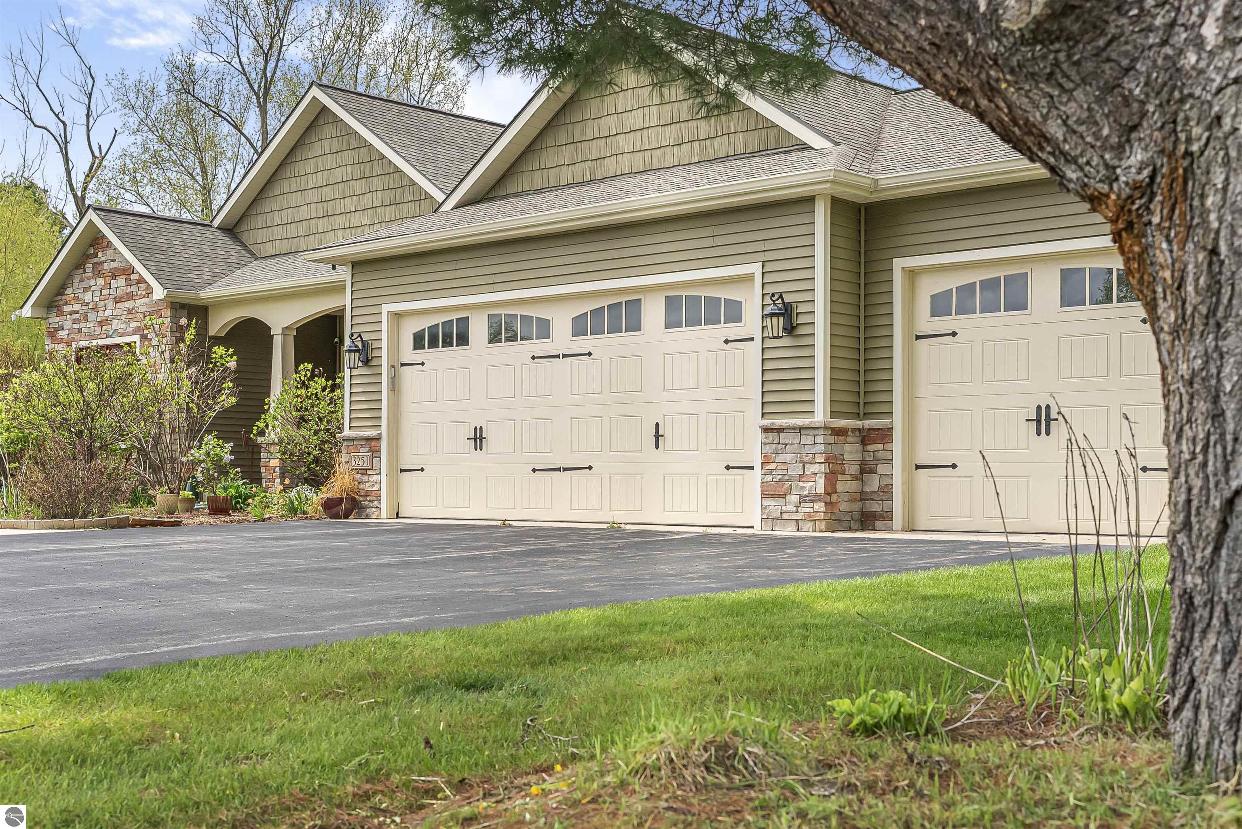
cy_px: 414
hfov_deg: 43.6
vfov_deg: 29.9
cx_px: 621
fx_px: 1553
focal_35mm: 45
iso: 640
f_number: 5
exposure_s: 1/3200
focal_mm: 45
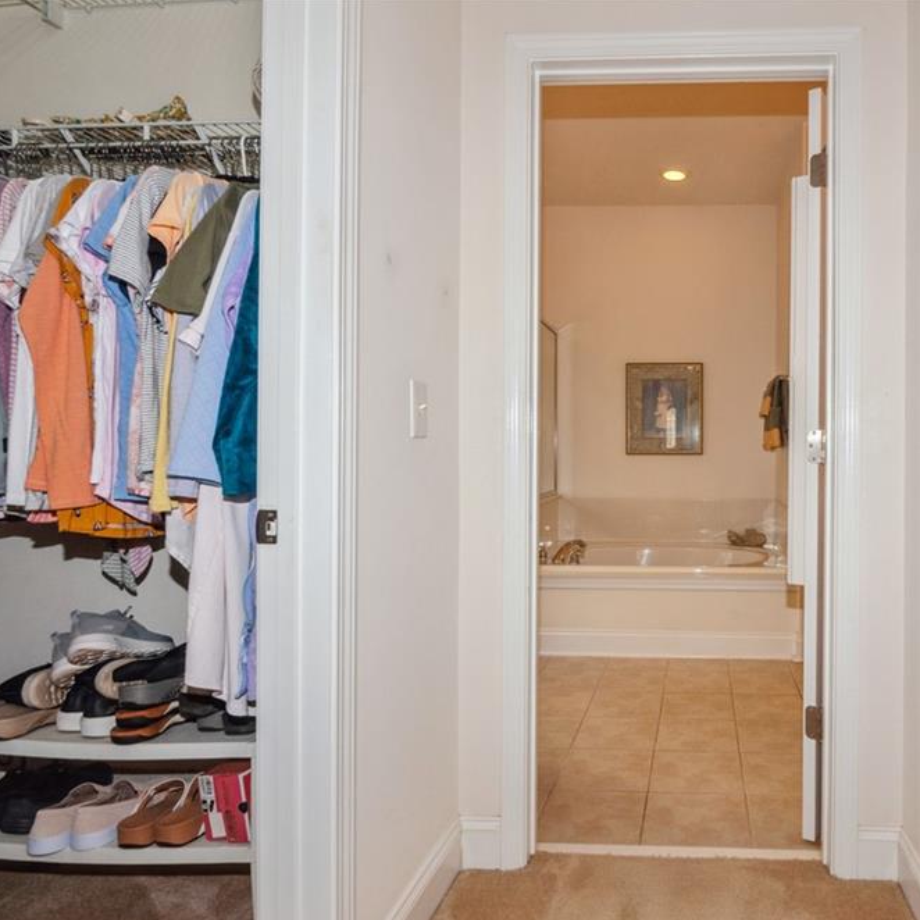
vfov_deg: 70.5
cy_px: 469
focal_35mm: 22
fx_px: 651
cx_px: 681
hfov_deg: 66.4
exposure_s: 1/60
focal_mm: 11
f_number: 8
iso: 200
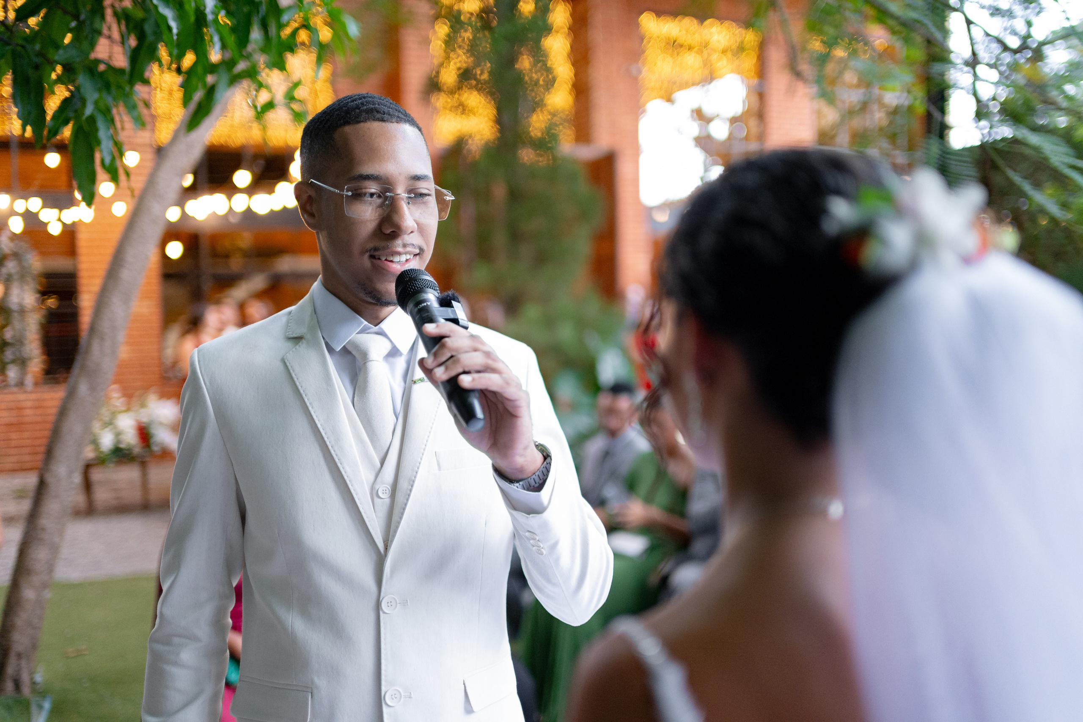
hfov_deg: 54.4
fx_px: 1053
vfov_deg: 37.9
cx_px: 542
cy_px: 361
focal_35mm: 35
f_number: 1.4
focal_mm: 35
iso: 2500
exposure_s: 1/640
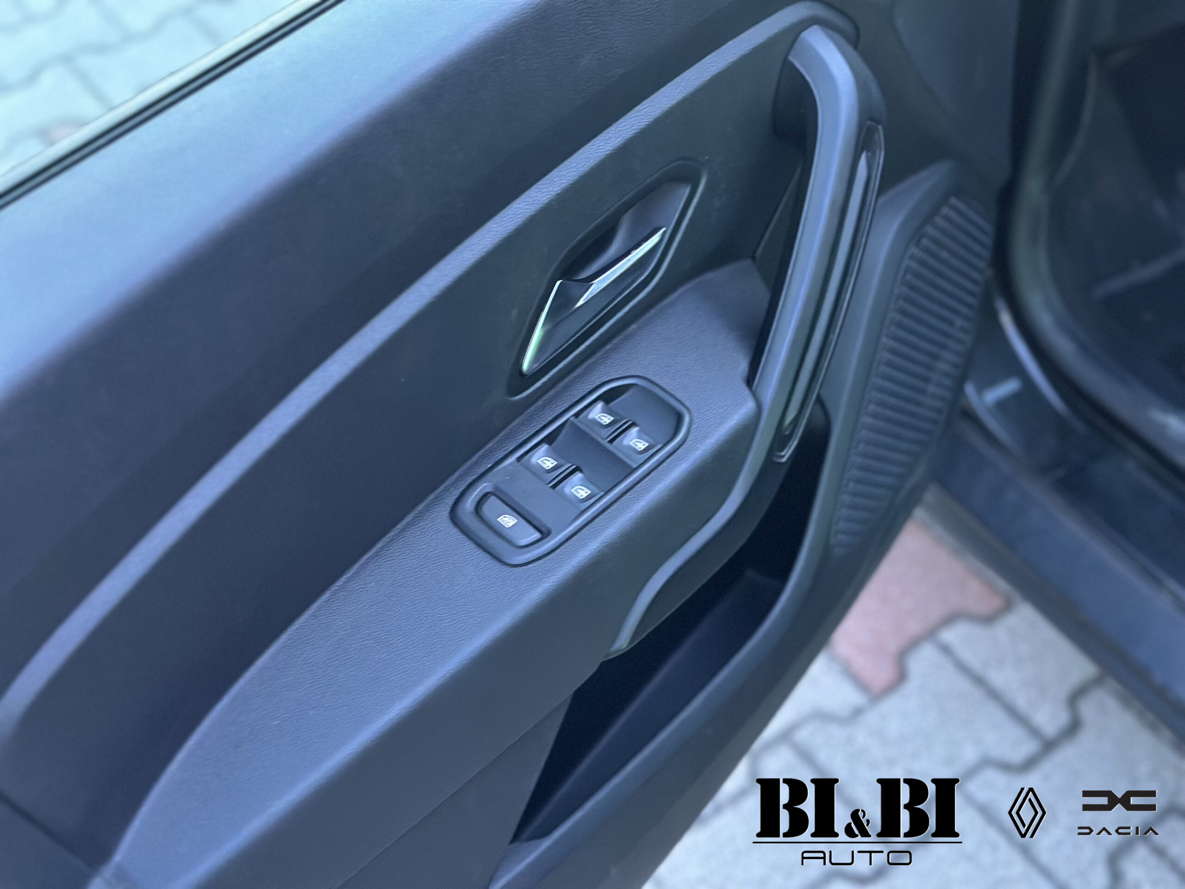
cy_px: 444
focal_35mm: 48
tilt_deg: -49.8
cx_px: 592
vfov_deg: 30.3
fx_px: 1643
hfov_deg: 39.7
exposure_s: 1/30
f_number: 1.78
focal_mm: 6.86
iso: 800
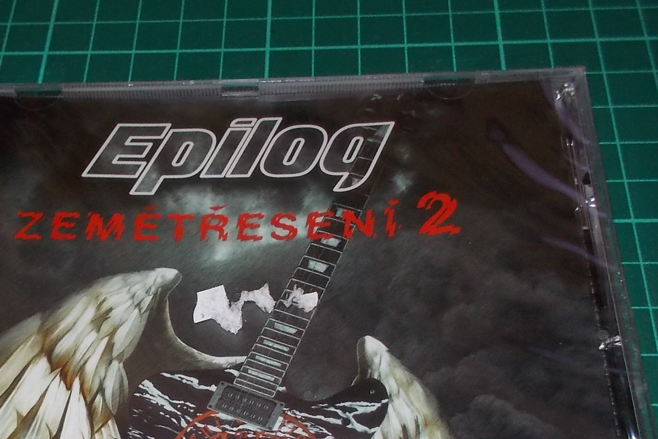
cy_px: 406
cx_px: 212
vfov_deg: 26.0
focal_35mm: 50
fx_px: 914
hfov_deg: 39.1
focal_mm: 4.1
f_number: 3.3
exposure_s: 1/30
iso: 200
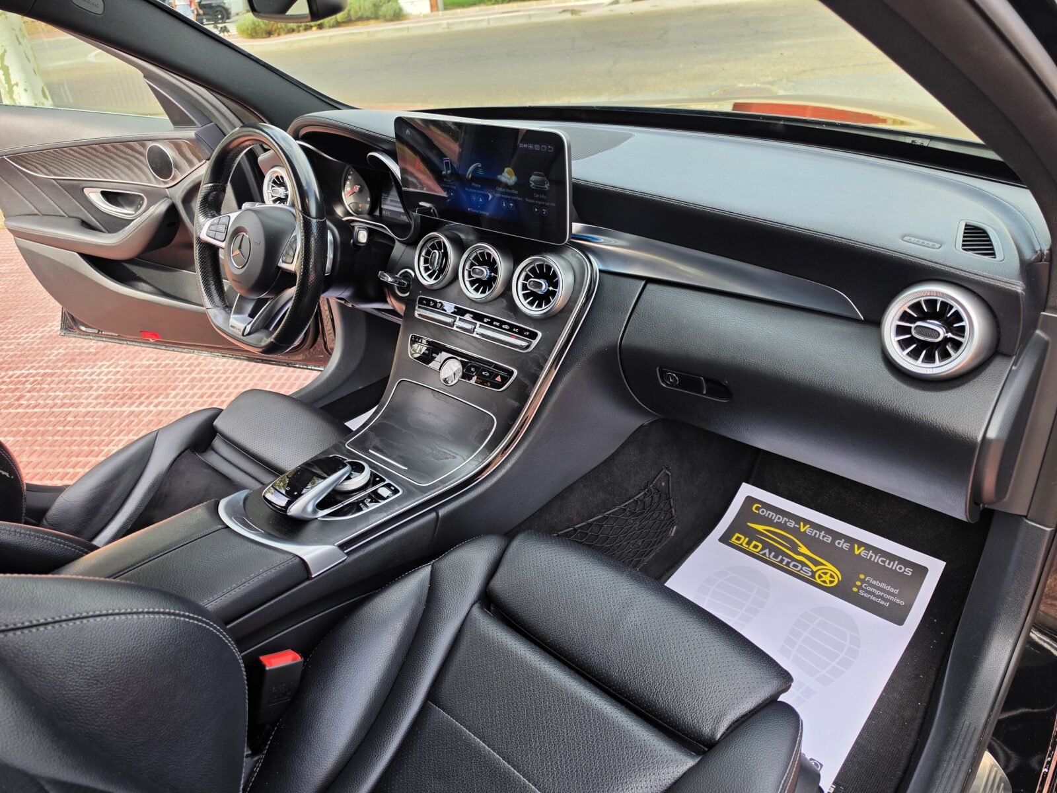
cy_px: 396
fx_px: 702
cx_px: 528
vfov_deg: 58.9
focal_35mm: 23
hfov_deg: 73.9
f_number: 1.4
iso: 20
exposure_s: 1/359
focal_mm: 6.5
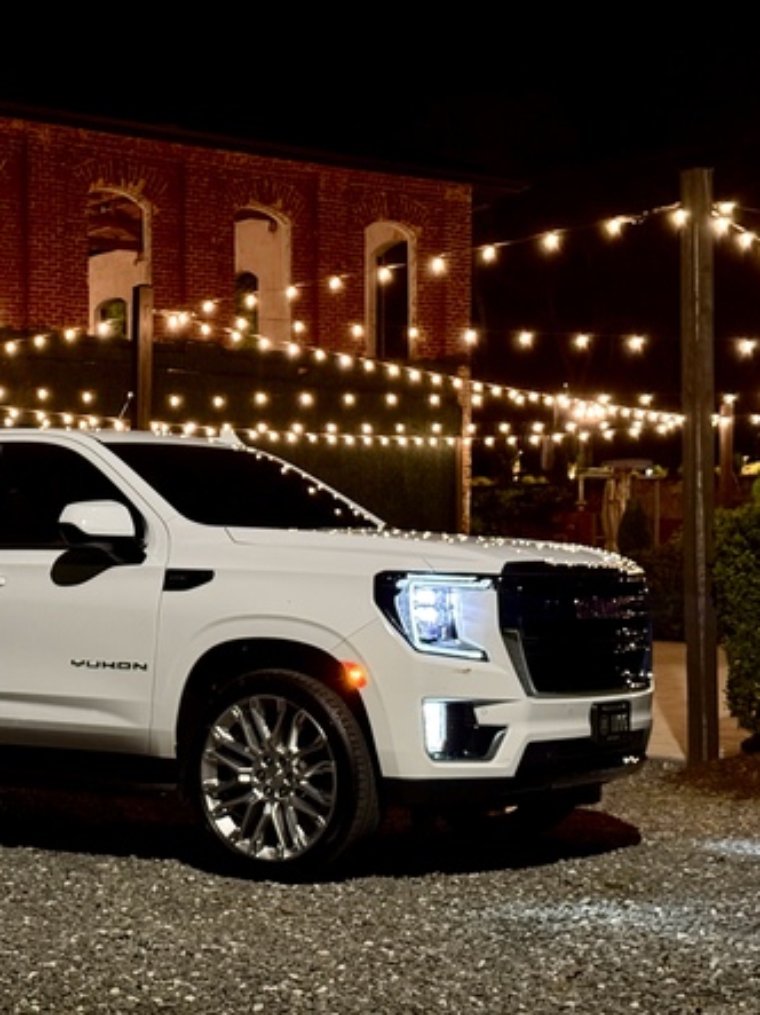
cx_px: 108
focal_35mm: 65
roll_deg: -0.3
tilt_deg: +1.6
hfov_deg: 22.2
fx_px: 1904
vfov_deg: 29.8
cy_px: 511
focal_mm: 6.76
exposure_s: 1/24
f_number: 1.78
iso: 640
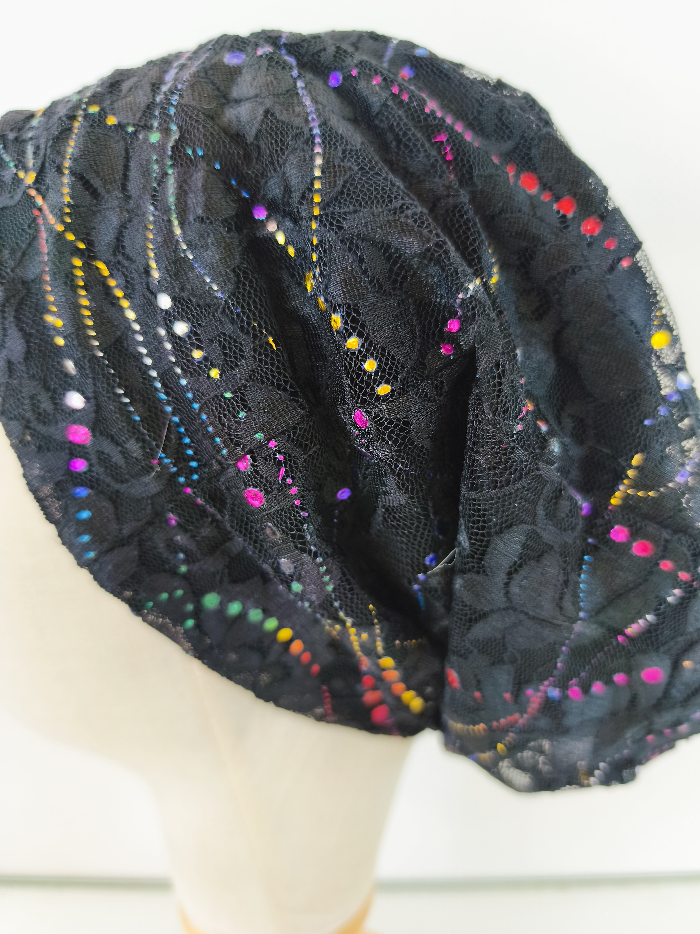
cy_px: 467
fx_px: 620
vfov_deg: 73.9
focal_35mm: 23
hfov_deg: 58.9
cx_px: 350
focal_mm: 6.14
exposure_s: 1/30
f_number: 1.65
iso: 64
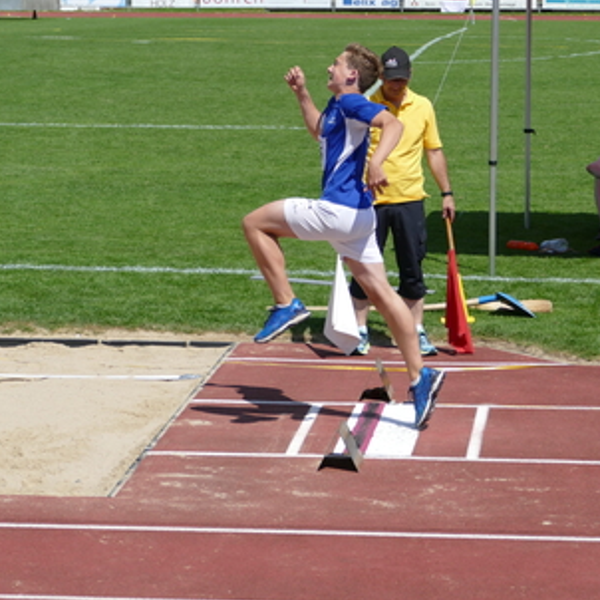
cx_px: 352
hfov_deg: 12.5
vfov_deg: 12.5
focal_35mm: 140
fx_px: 2745
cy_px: 246
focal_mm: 33.51
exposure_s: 1/1600
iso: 125
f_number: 3.8
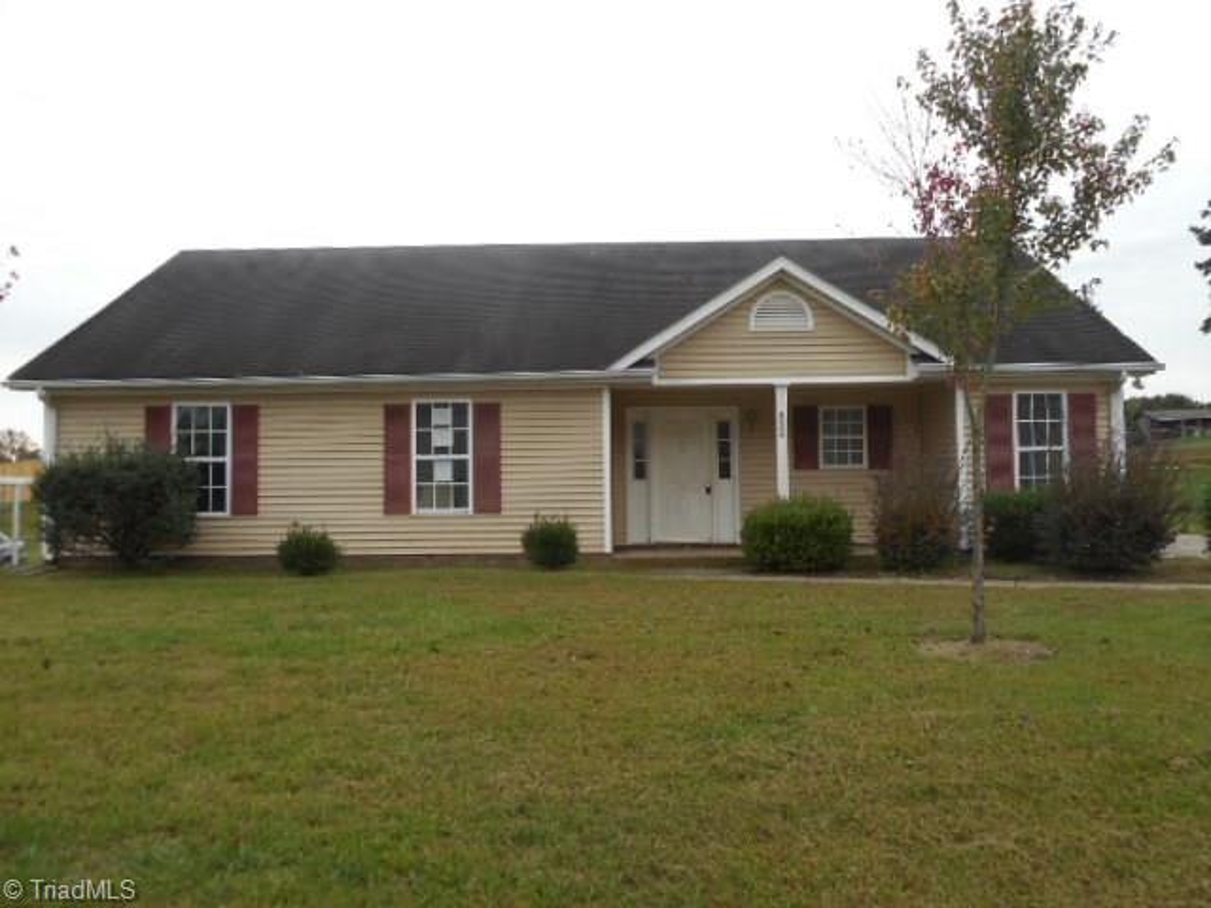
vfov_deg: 48.2
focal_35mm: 29
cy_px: 454
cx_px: 606
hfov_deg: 61.7
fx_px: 1015
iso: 80
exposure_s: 1/50
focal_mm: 5.2
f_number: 4
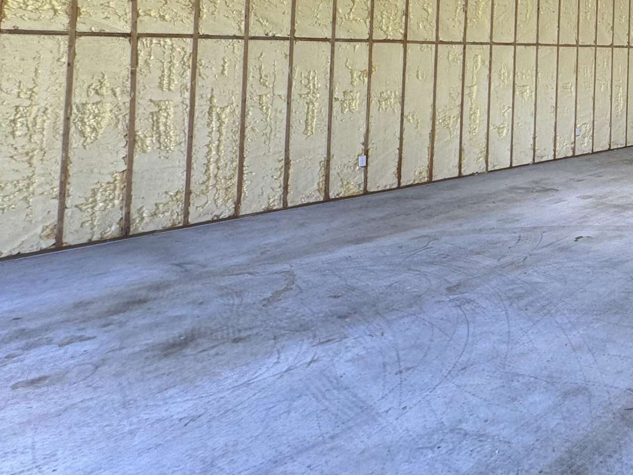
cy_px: 30
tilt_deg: +2.0
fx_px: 603
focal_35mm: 33
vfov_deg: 39.2
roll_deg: -1.6
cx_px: 731
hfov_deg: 41.2
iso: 50
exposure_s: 1/120
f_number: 2.2
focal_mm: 2.22
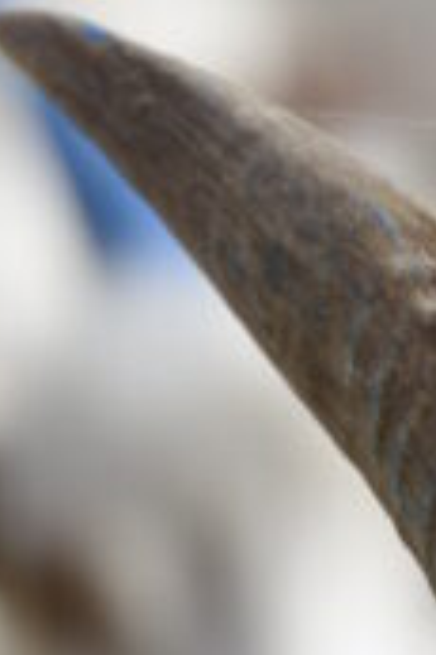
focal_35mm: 1187
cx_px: 582
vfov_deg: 1.7
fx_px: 21605
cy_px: 1147
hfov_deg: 1.2
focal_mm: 200
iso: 100
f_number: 3.2
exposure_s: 1/1000
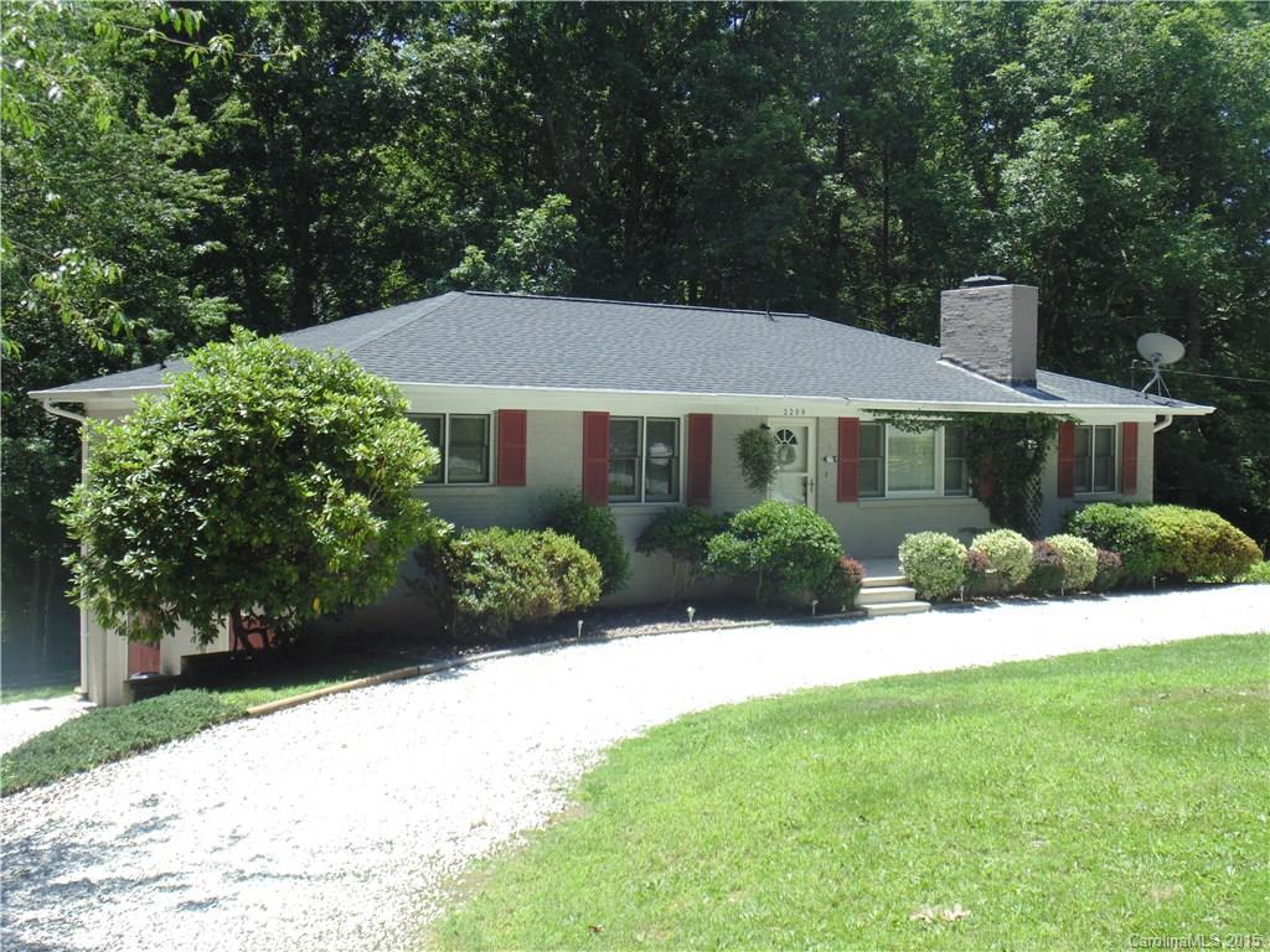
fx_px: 1504
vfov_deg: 35.1
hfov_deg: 45.8
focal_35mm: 41
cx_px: 635
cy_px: 476
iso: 80
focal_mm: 7.4
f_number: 3.6
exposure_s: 1/320
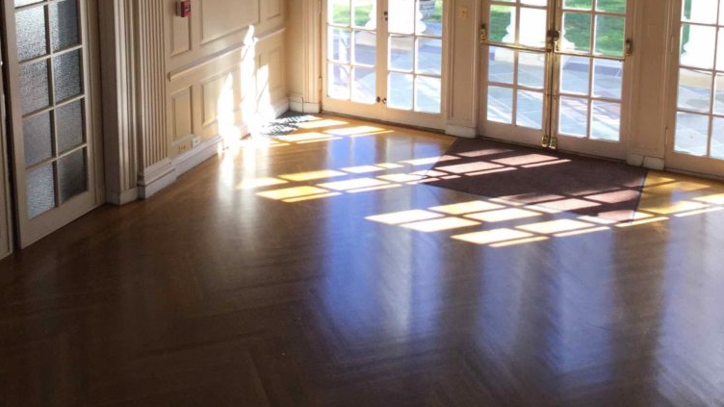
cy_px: -28
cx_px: 356
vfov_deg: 24.4
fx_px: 883
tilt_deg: -9.4
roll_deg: -1.0
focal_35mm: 46
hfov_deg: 44.6
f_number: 2.4
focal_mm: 3.3
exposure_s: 1/120
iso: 40
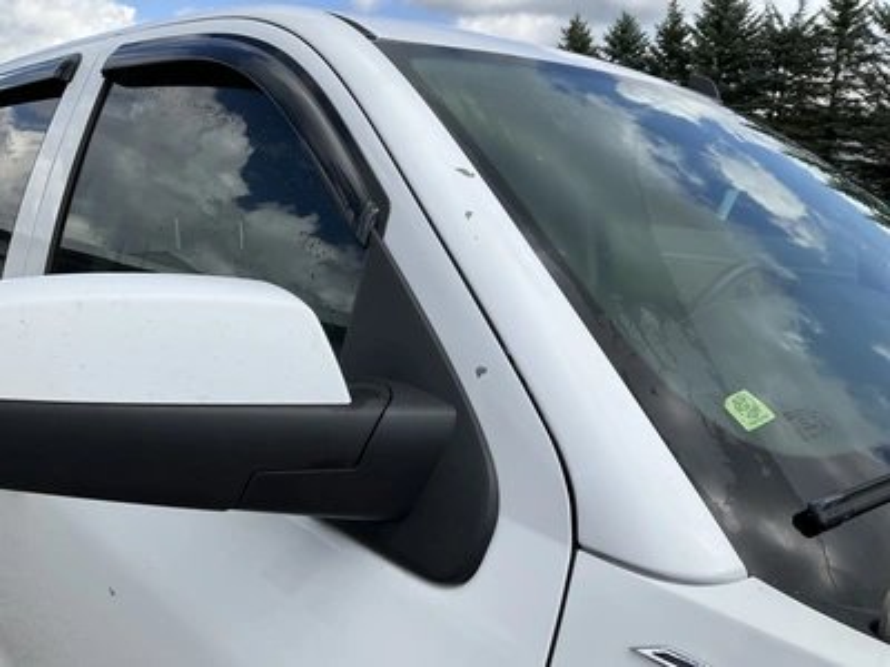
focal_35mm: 29
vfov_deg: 48.2
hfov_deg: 61.7
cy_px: 334
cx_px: 445
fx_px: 746
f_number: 1.8
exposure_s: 1/2227
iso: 25
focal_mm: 3
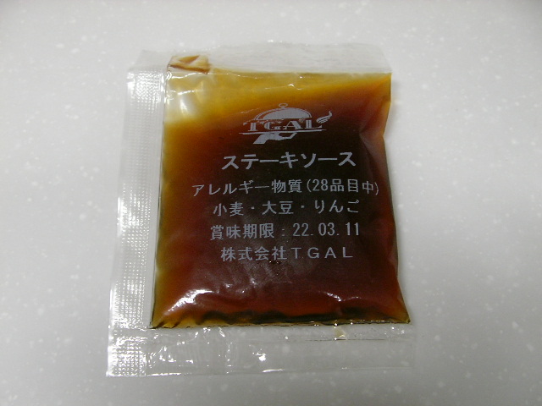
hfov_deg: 49.0
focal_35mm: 38
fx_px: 595
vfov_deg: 37.7
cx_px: 271
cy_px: 203
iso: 100
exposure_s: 1/13.4
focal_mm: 5.8
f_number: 3.5
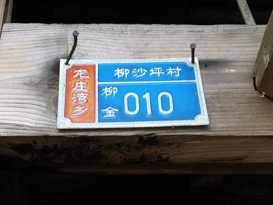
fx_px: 505
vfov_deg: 22.9
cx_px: 136
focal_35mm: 64
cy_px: 102
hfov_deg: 30.3
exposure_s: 1/86.2
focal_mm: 11.2
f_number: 4.6
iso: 400
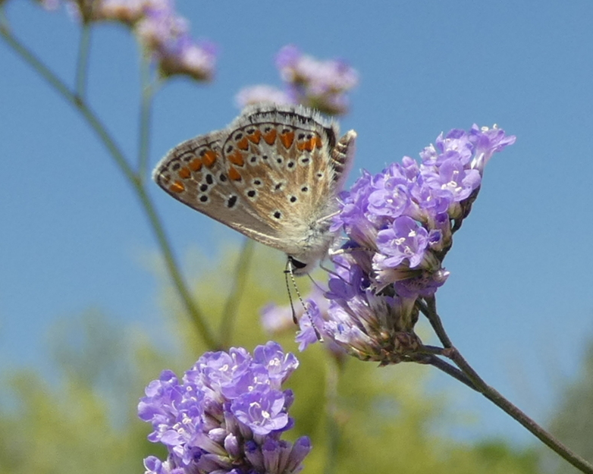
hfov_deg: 38.0
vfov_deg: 30.8
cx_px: 319
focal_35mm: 49
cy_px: 241
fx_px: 860
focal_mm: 8.2
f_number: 3.8
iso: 80
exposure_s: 1/250
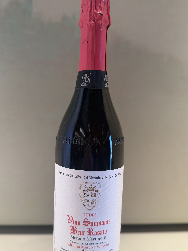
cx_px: 90
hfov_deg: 44.1
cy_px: 134
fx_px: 232
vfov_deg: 56.8
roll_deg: -2.5
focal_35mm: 32
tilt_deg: -7.1
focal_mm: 6.76
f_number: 1.78
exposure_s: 1/100
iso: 125
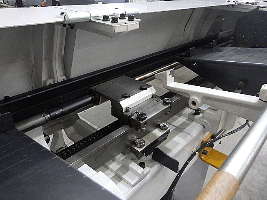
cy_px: 100
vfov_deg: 49.7
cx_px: 134
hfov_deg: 63.4
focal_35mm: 28
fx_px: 216
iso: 400
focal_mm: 5
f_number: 3.5
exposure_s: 1/45
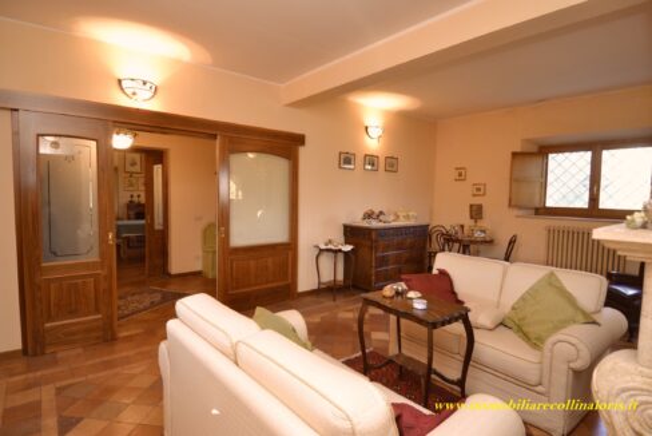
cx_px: 326
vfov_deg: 67.5
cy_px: 218
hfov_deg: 90.0
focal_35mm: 18
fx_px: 326
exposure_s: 1/60
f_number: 4
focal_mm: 12
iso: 1100
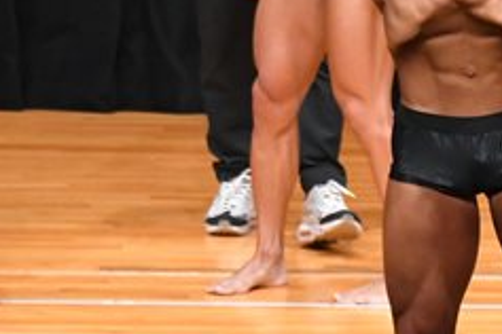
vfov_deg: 1.9
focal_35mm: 735
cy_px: 188
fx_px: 10248
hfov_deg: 2.8
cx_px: 581
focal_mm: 150
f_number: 5.6
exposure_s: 1/400
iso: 5000
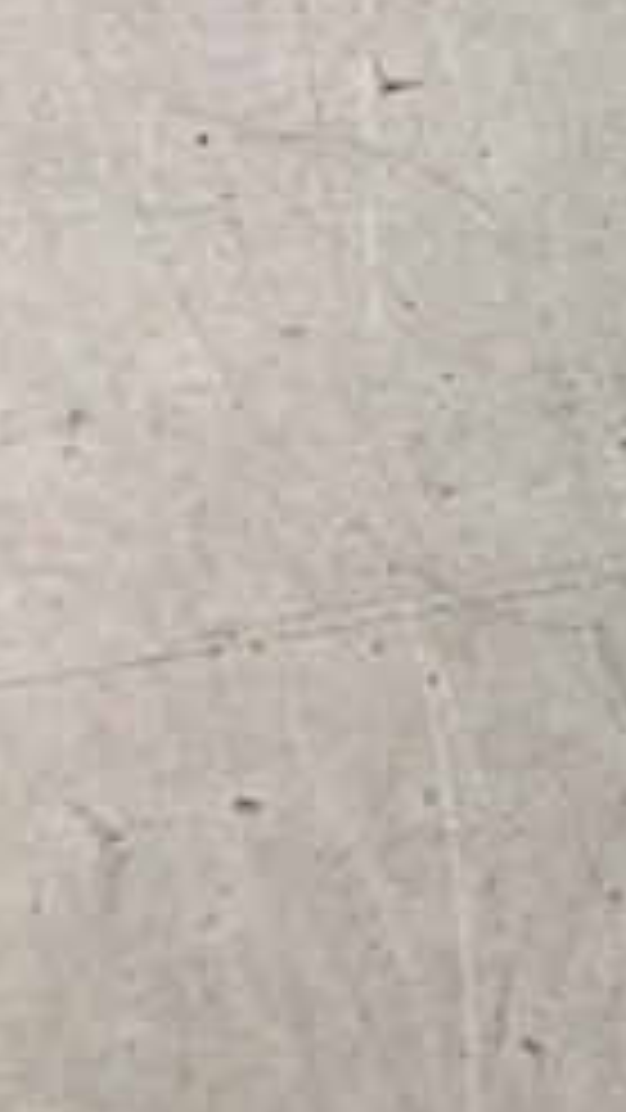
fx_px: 2330
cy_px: 266
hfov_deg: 12.6
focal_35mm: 79
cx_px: 1396
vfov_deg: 26.5
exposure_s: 1/17
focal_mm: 4
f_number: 1.8
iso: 50
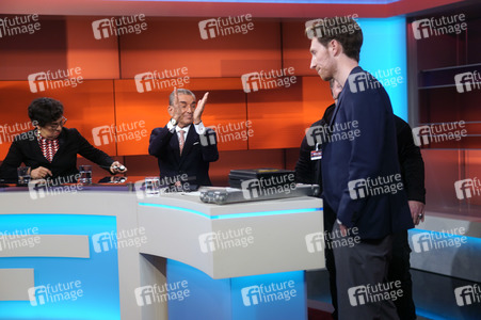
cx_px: 240
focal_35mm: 45
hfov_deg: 43.6
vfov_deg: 29.8
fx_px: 601
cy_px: 160
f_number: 1.4
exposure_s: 1/100
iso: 160
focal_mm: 30
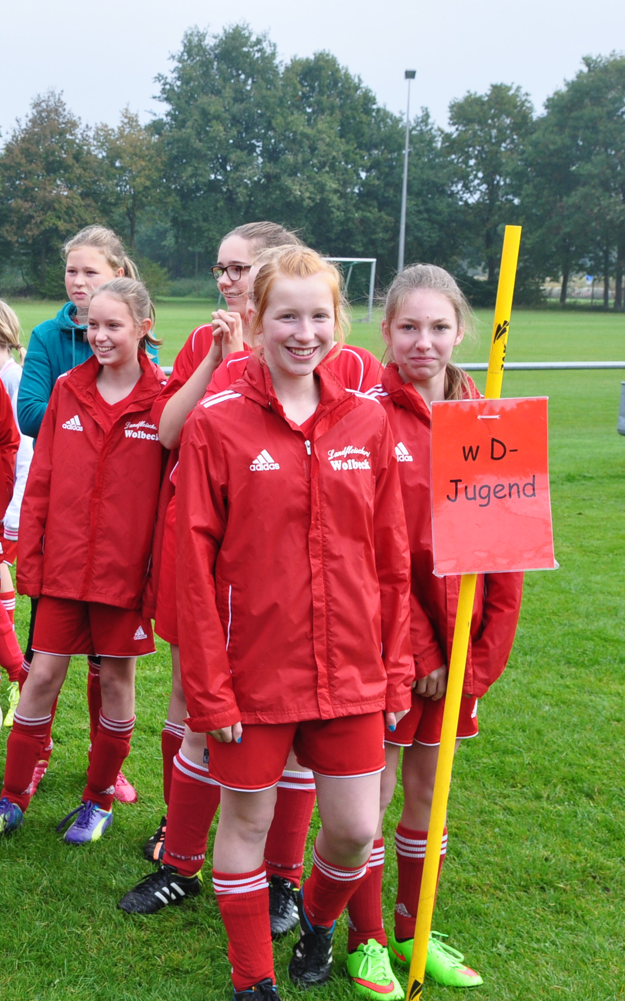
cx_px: -85
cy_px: 502
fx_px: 1575
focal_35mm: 58
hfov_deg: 21.2
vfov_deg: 35.2
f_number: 9
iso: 400
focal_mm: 25
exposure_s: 1/125
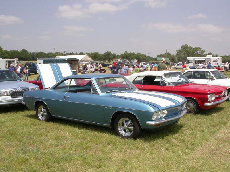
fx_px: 252
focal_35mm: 38
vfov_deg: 37.7
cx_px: 115
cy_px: 86
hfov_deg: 49.0
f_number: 7.5
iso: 100
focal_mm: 7.85
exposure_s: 1/410
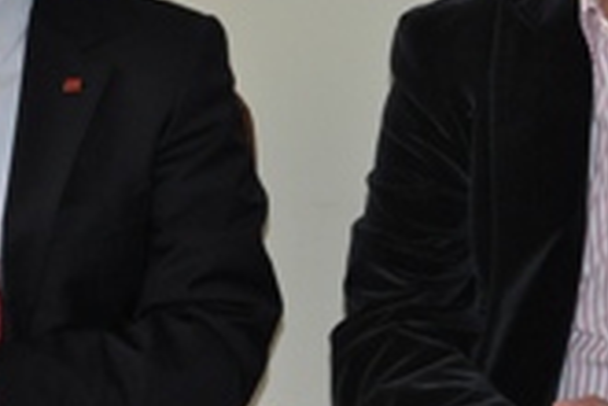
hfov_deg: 15.8
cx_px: 310
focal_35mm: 130
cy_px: 22
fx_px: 2195
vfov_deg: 10.5
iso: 800
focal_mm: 32
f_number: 4.8
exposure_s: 1/60
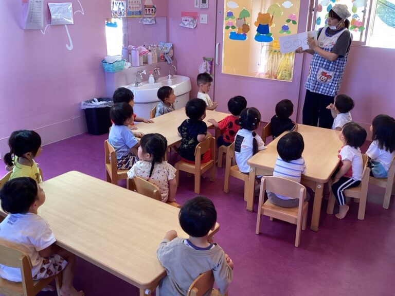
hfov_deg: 58.4
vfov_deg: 45.4
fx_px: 354
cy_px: 148
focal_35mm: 31
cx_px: 198
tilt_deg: -19.6
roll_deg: -2.3
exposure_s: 1/60
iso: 64
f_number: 2.4
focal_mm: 3.3
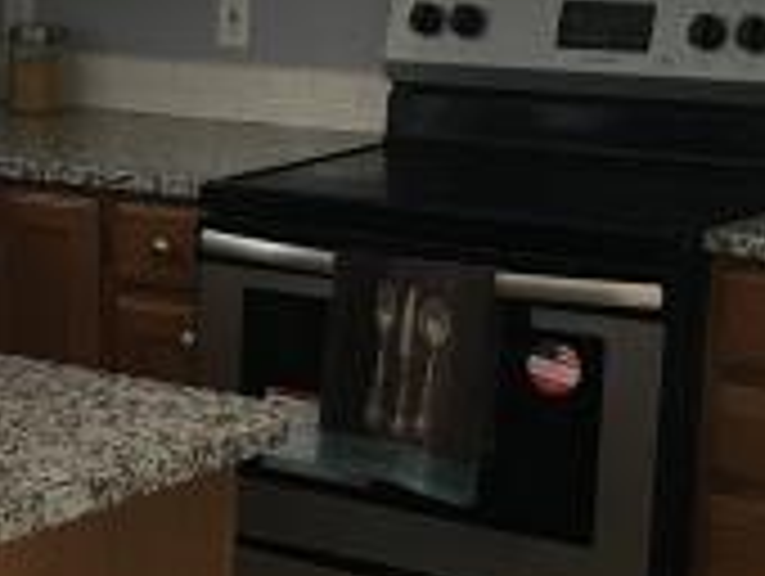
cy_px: 351
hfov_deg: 17.0
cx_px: -225
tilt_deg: -10.6
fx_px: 2412
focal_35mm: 109
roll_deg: +0.6
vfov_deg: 13.6
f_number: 2.2
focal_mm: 4.15
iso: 40
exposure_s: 1/15
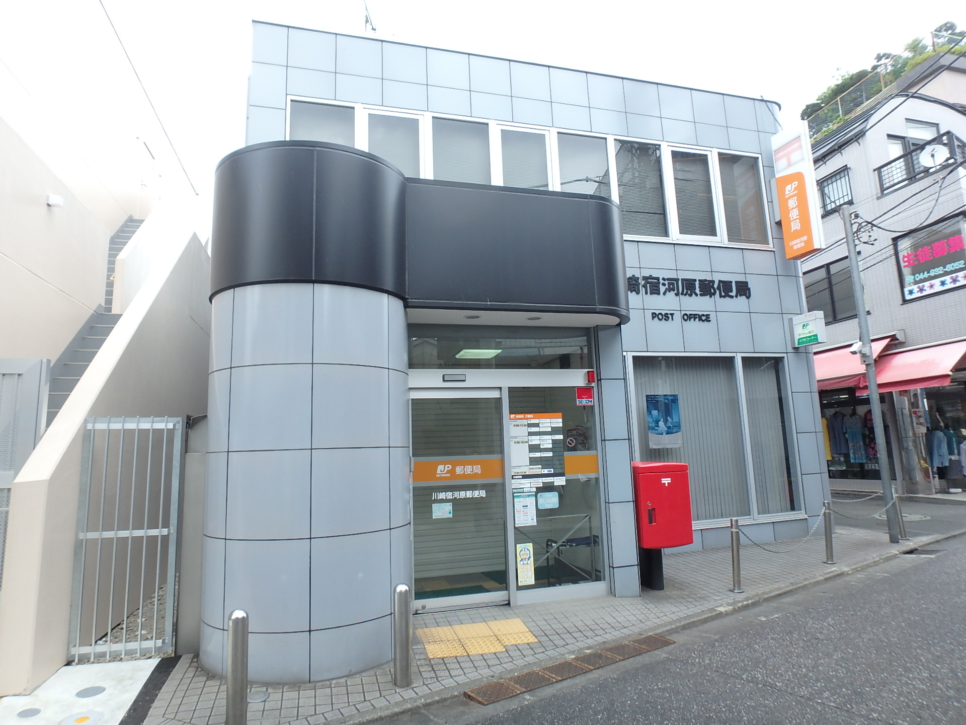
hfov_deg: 79.0
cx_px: 483
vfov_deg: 63.4
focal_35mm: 21
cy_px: 362
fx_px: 586
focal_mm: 3.7
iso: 125
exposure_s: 1/250
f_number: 3.5
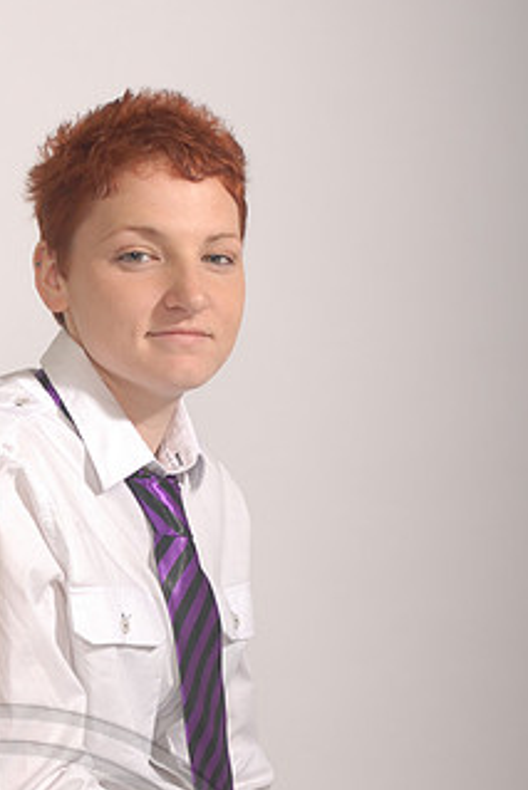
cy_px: 604
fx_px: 3120
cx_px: 136
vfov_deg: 14.4
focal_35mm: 142
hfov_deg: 9.7
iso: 125
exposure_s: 1/200
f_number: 5.6
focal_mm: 52
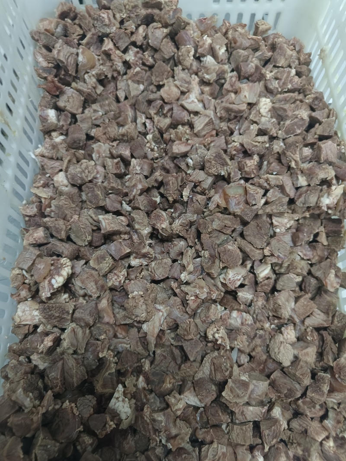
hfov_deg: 58.9
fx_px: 307
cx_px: 173
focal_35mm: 23
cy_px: 230
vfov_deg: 73.9
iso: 1946
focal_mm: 5.59
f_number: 1.88
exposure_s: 1/33.3
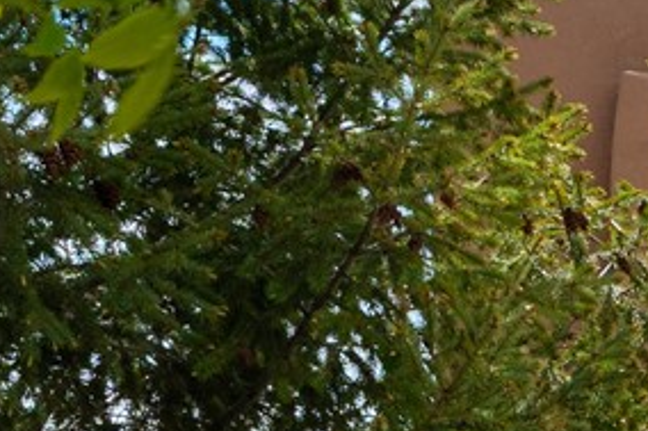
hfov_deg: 9.8
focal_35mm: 157
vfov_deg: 8.3
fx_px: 2821
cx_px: 1961
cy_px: 868
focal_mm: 20.5
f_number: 11
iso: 100
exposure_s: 1/100
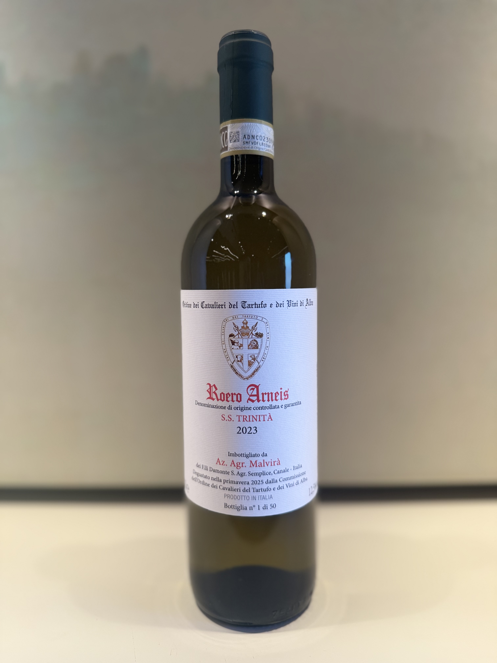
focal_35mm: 24
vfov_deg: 71.6
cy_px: 332
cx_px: 248
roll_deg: +1.4
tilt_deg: -5.4
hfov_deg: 56.8
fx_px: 459
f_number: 1.78
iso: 100
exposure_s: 1/100
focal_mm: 6.76
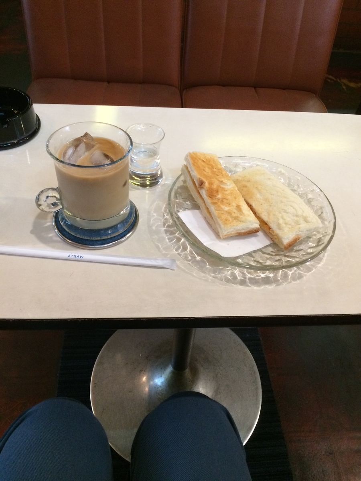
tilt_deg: -47.2
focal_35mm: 29
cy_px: 240
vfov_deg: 61.7
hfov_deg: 48.2
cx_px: 180
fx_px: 403
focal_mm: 4.15
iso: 250
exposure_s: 1/30
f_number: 2.2
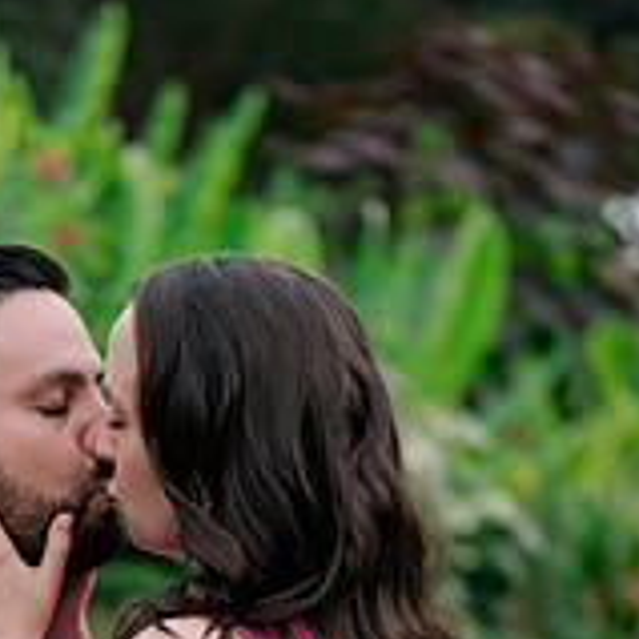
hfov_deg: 14.4
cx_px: 123
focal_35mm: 120
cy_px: 828
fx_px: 2506
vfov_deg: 14.0
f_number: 2
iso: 160
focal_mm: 50
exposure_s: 1/800
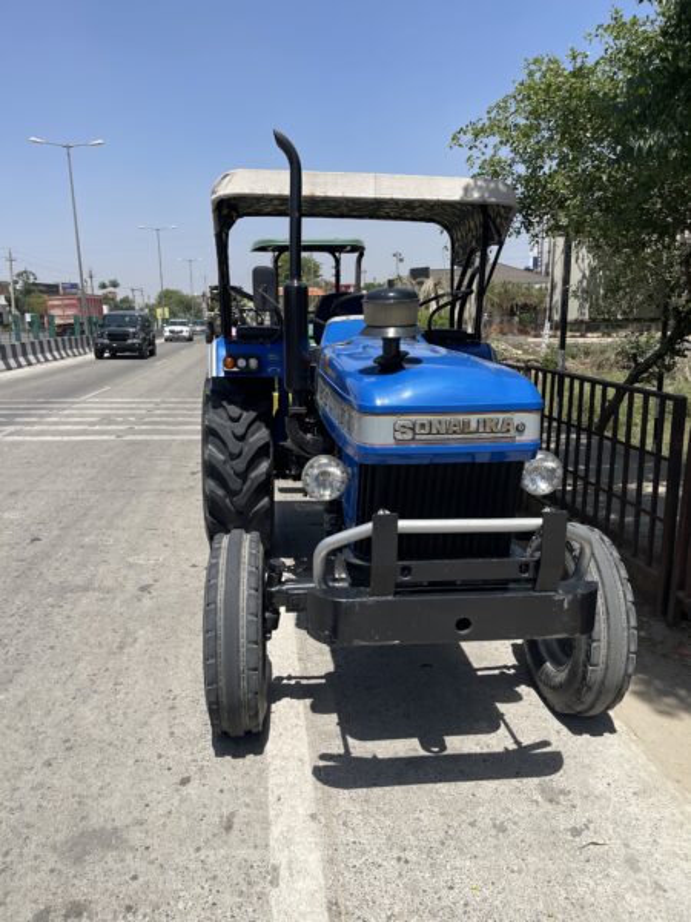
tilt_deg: -11.5
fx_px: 665
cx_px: 346
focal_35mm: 25
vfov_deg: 69.4
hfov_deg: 54.9
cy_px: 461
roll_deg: +0.8
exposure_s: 1/3448
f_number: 1.6
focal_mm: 5.1
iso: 32
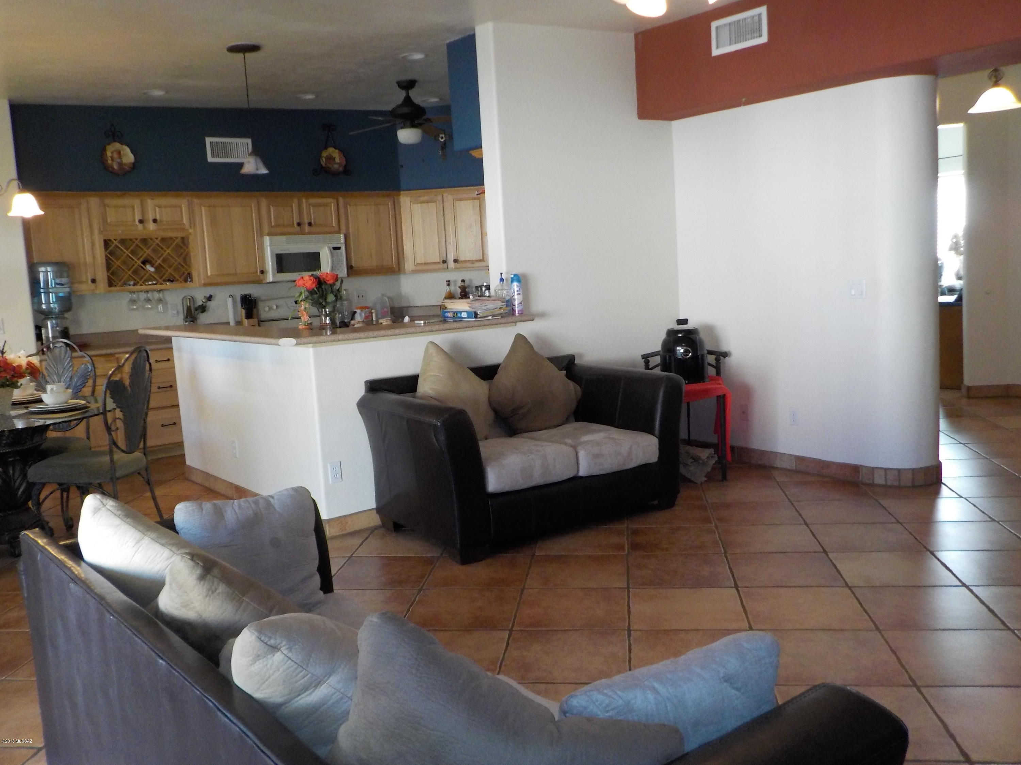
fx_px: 885
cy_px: 382
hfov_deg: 60.0
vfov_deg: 46.8
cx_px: 510
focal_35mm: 30
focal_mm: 4.1
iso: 360
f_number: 3.3
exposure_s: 1/30
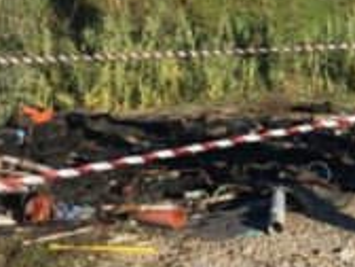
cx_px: 384
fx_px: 943
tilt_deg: -4.4
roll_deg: -1.6
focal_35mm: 92
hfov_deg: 20.4
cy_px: 51
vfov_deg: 15.9
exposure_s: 1/1054
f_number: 2.2
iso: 25
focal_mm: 4.15
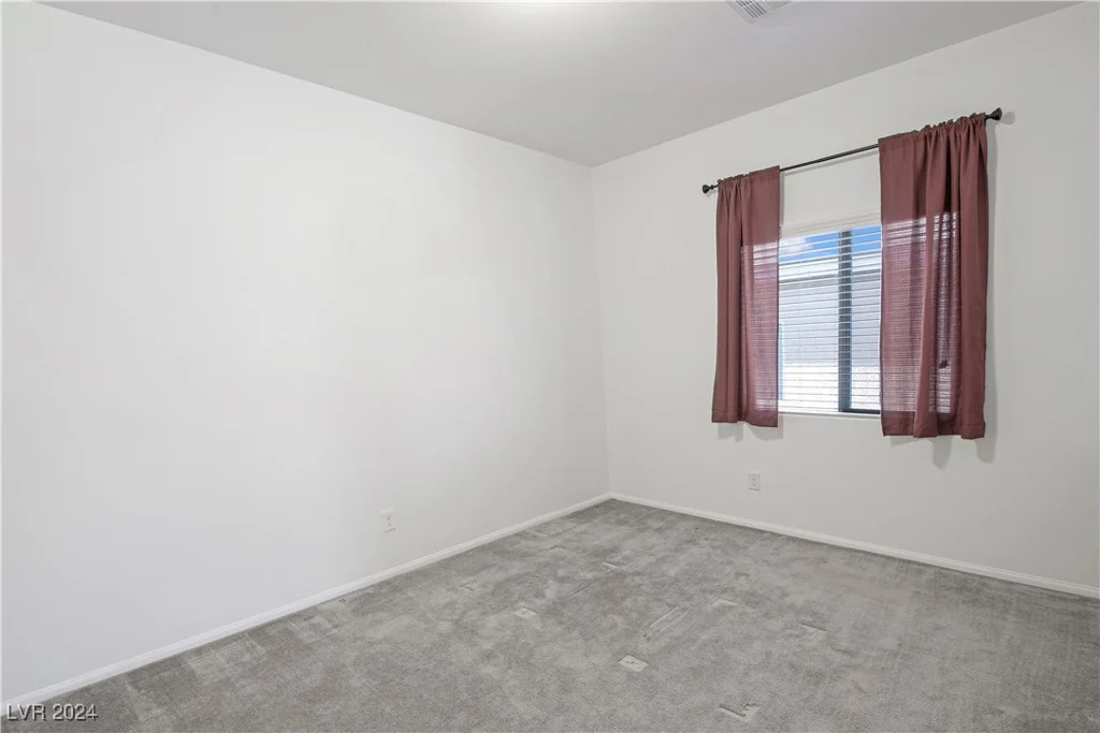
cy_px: 366
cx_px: 550
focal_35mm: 15
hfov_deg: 100.4
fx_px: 458
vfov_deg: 77.3
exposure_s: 1/1.67
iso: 160
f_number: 10
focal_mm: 15
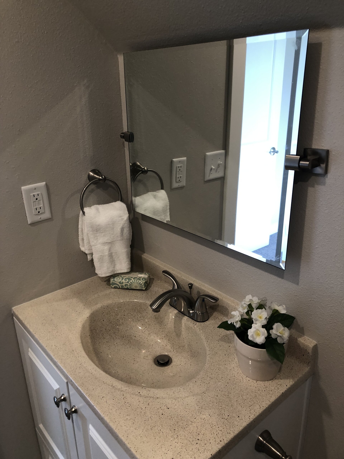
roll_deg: +2.7
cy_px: 230
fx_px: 371
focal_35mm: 28
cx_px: 172
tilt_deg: -21.0
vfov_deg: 63.4
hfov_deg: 49.7
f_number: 1.8
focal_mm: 3.99
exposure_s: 1/30
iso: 25
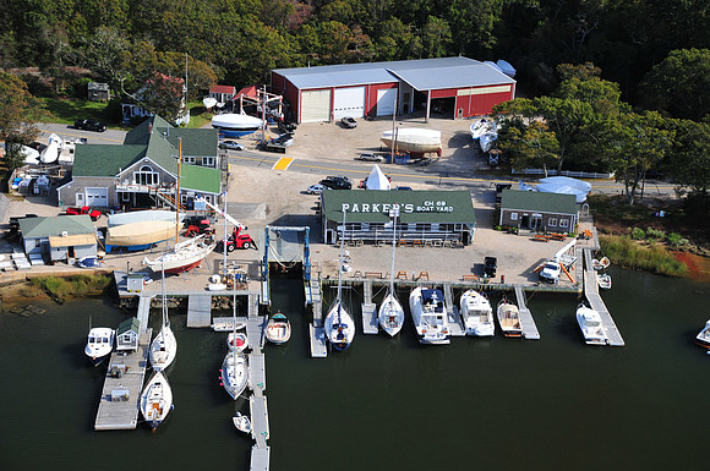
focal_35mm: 60
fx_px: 1182
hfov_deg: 33.4
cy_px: 236
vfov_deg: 22.6
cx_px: 355
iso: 400
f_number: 5
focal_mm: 40
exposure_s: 1/400
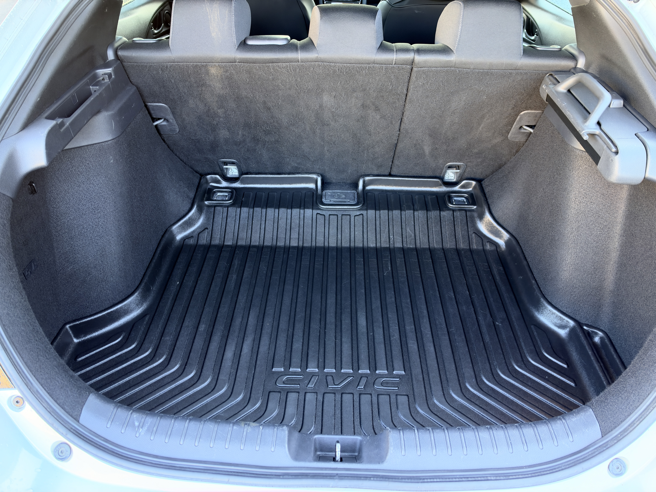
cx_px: 328
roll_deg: +1.4
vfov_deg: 56.8
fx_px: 455
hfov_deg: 71.6
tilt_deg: -39.9
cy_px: 246
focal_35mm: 24
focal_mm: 6.93
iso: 400
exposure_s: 1/84
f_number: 1.8
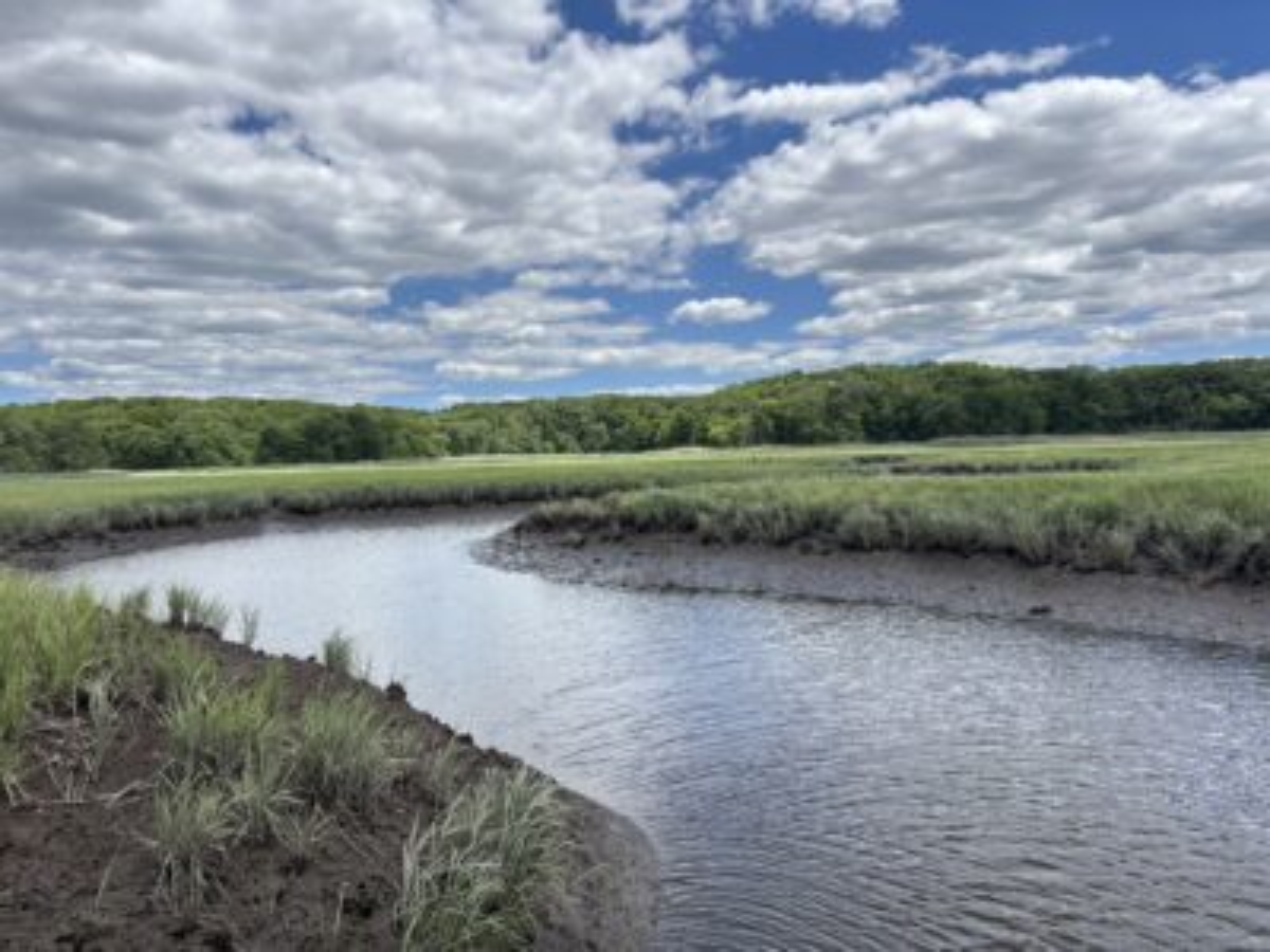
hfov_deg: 67.3
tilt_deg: -1.4
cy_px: 476
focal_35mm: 26
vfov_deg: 53.1
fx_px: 954
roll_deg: +1.6
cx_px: 635
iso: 50
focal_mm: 5.96
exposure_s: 1/2242
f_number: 1.6
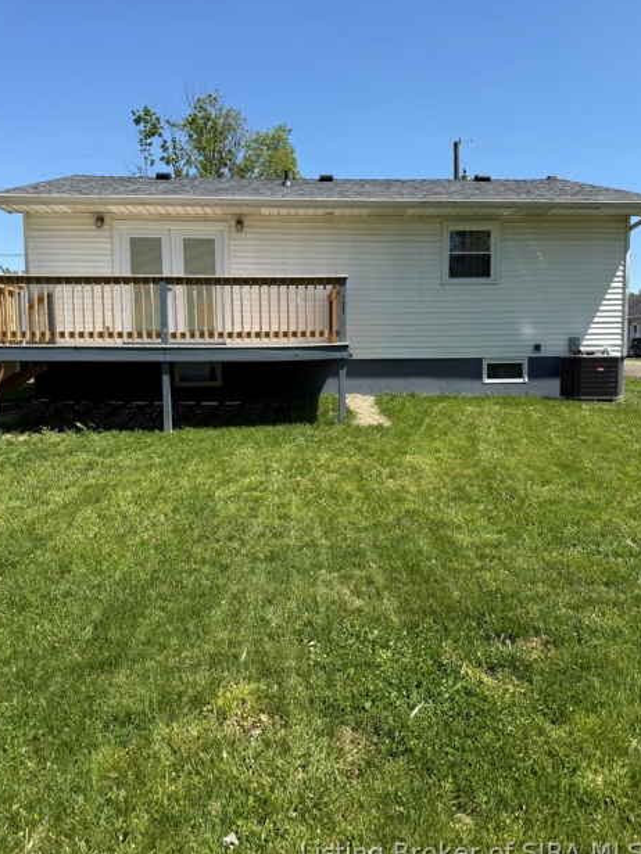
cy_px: 411
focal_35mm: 26
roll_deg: +0.6
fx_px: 642
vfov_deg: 67.3
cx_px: 329
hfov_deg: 53.1
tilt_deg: -3.2
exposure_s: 1/3021
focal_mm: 6.76
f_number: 1.78
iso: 80
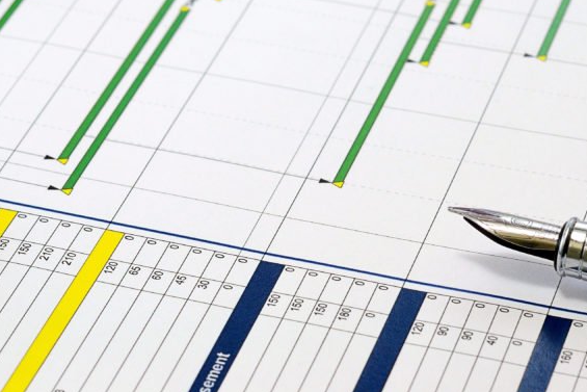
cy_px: 44
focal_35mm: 136
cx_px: 262
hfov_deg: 15.1
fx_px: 2218
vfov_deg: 10.0
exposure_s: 1/8
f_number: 9
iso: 100
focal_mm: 50
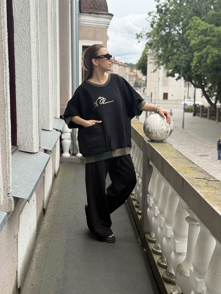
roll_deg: -1.4
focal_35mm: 49
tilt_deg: -9.3
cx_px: 112
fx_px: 417
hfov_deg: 29.7
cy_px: 149
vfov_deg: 38.9
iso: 80
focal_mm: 6.76
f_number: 1.78
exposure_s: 1/1100
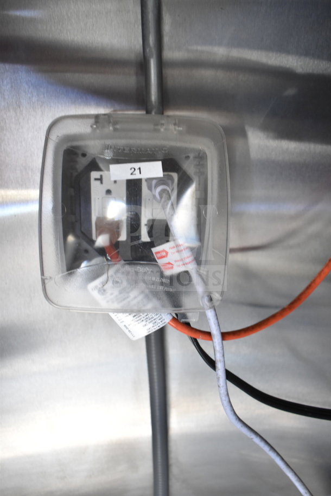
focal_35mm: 30
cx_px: 166
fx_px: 414
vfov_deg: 61.9
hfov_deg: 43.6
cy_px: 248
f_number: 3.8
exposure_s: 1/30
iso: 1100
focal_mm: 20
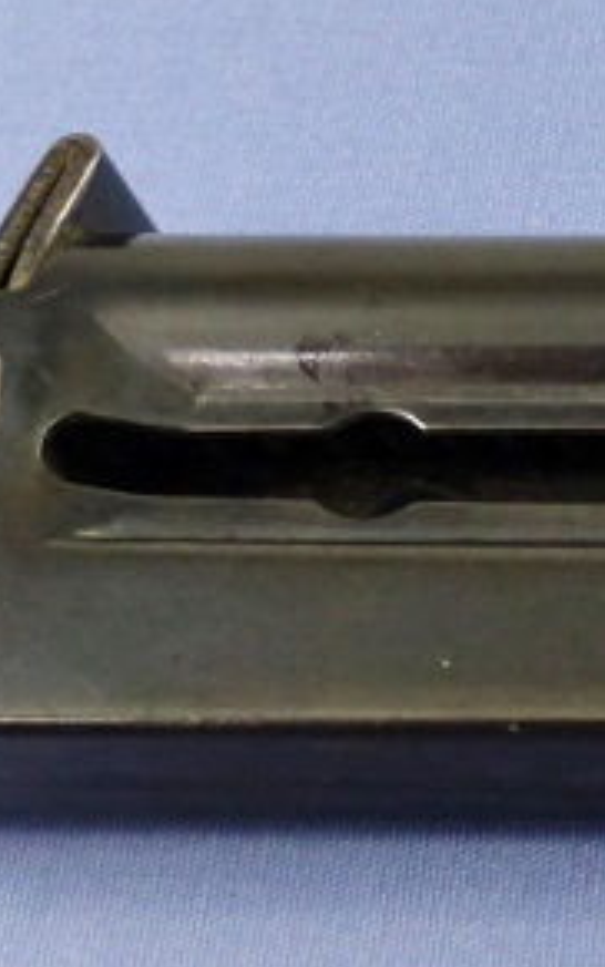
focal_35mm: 91
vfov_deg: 22.8
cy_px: 492
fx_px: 2399
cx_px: 1107
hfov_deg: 12.9
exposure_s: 1/60
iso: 200
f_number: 2.8
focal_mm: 4.5
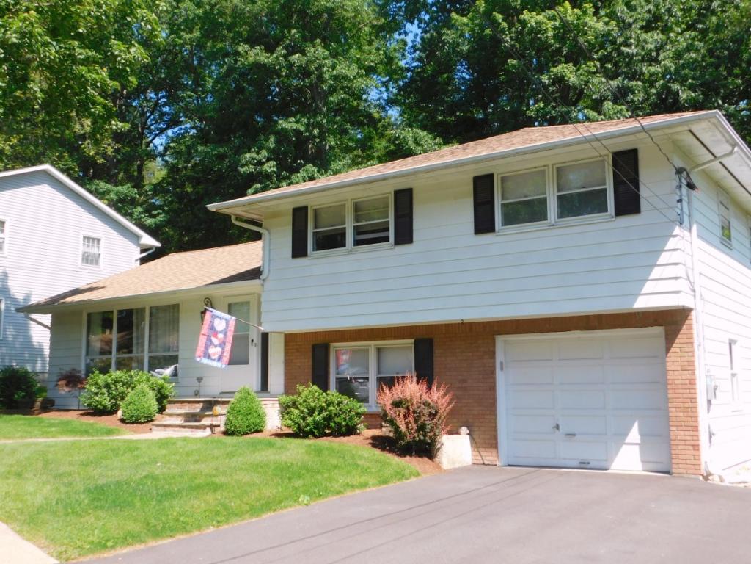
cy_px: 282
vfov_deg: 39.7
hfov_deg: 51.4
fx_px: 781
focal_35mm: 36
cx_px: 376
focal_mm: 6.3
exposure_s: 1/640
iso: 125
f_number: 3.5
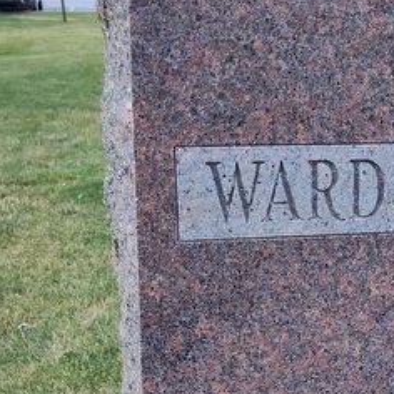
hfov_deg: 24.0
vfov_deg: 24.7
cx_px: 389
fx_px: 889
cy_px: 292
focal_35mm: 69
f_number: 1.8
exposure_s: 1/218
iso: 100
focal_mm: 5.56
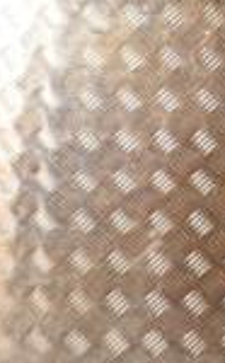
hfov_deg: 6.6
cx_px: -387
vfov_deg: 11.3
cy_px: 402
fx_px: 1816
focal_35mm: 184
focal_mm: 30
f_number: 5.6
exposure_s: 1/200
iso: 800
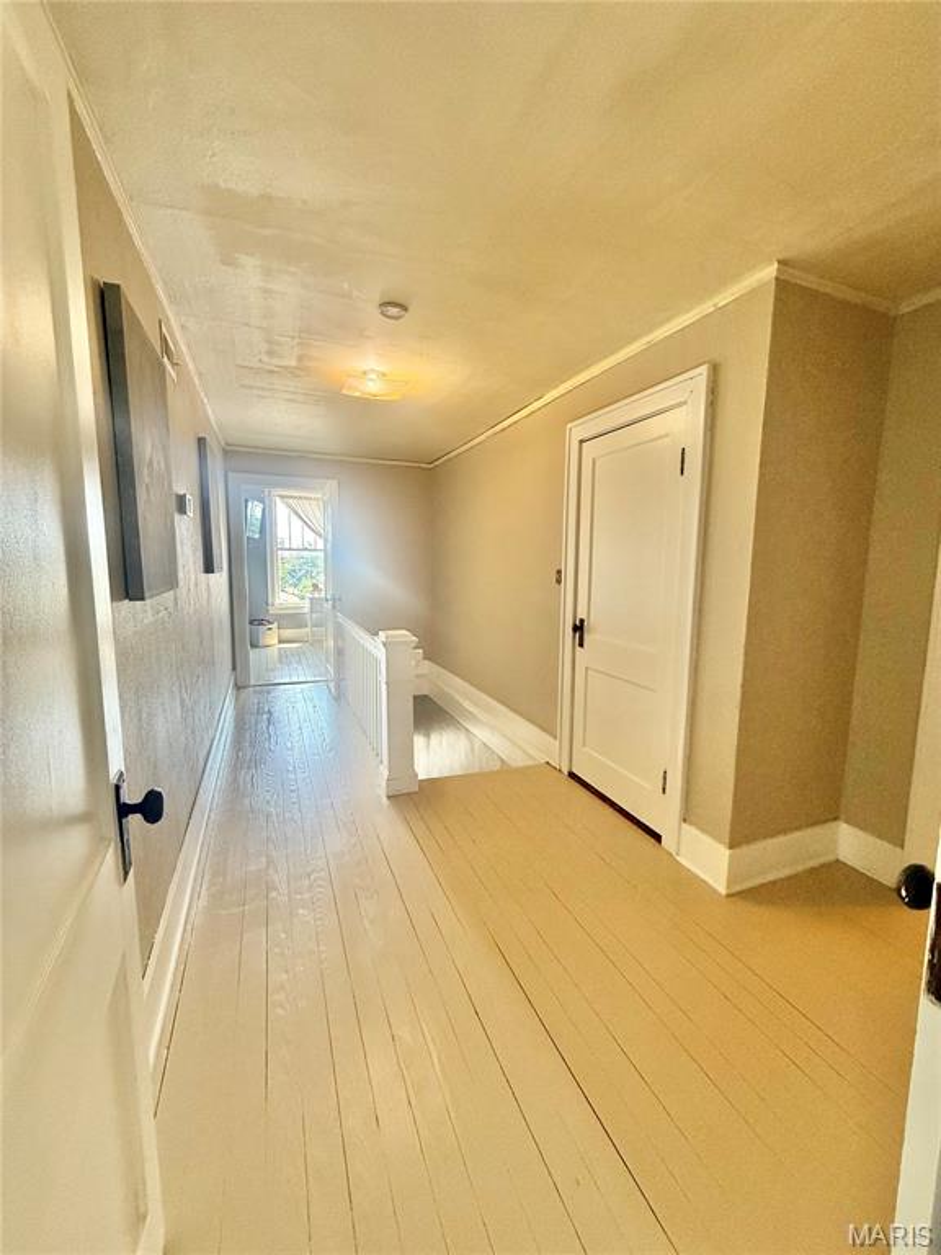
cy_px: 628
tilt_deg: -6.1
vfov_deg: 102.1
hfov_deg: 85.7
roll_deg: -1.0
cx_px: 470
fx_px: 507
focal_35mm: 14
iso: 200
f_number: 2.2
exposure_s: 1/120
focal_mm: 2.22
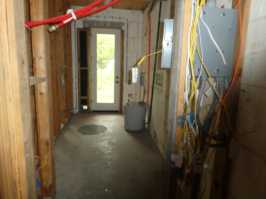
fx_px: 184
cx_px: 133
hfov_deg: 71.6
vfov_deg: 56.8
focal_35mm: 24
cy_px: 100
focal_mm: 4.3
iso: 800
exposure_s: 1/60
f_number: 3.3
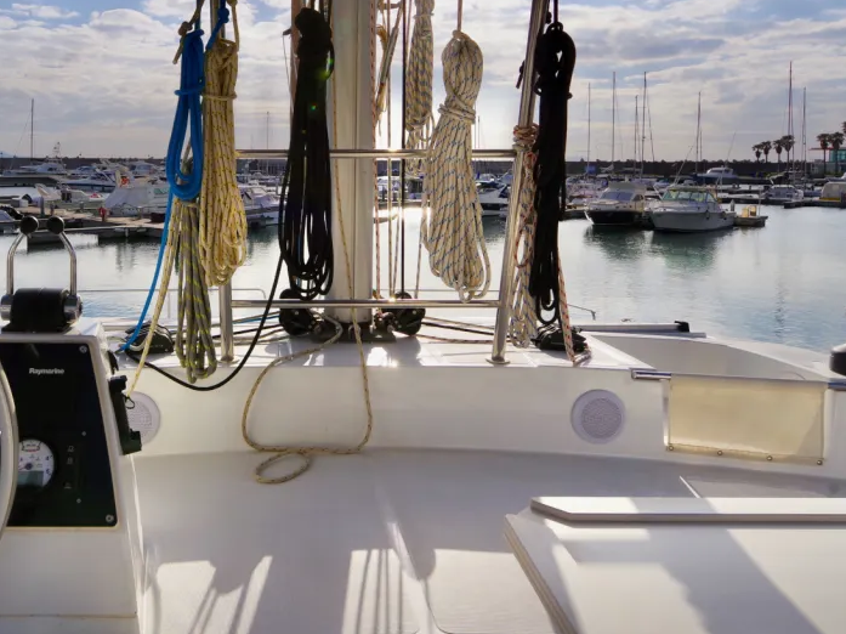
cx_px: 266
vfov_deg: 47.4
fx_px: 708
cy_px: 212
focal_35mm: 29
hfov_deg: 59.9
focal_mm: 15
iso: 200
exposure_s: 1/400
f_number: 13
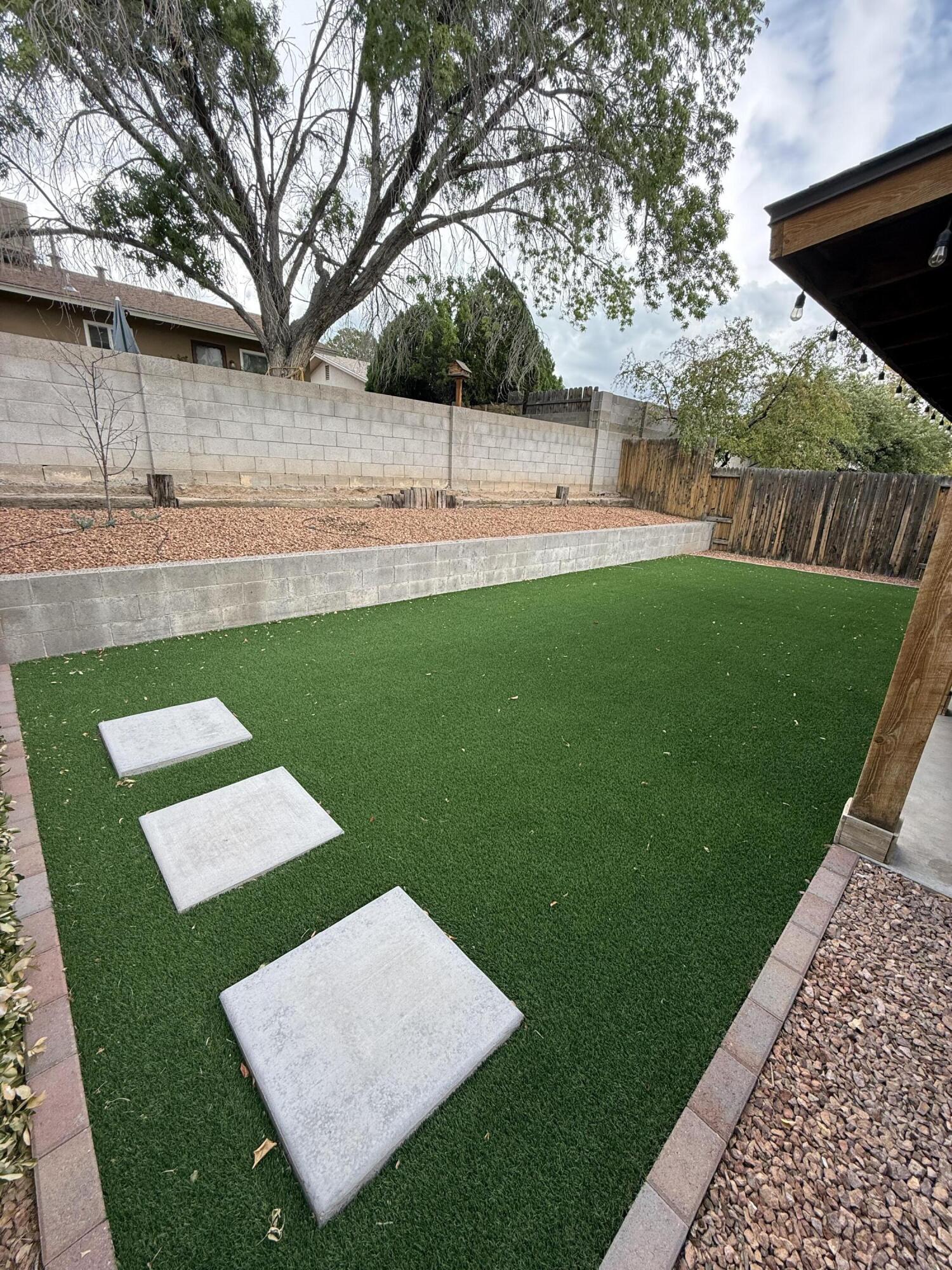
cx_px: 476
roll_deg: -2.7
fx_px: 513
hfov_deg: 85.7
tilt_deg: -18.5
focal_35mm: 14
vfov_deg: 102.1
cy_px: 635
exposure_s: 1/313
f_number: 2.2
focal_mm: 2.22
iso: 64
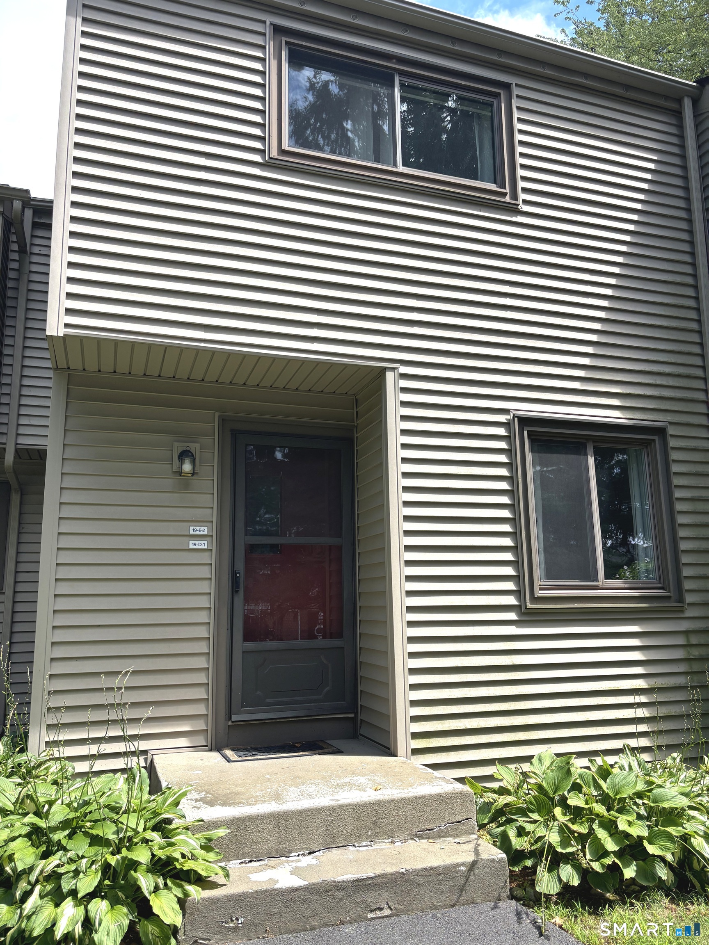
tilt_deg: +9.7
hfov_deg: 53.1
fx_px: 710
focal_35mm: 26
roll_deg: -1.0
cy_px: 472
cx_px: 354
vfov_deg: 67.3
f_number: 1.6
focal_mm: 5.96
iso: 50
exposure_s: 1/1139
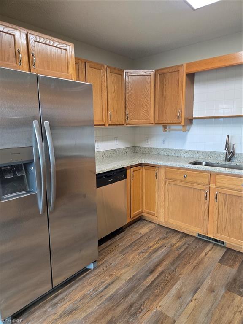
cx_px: 122
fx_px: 215
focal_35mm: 23
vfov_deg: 73.9
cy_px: 162
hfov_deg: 58.9
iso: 125
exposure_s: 1/54.3
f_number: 1.8
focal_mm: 5.4
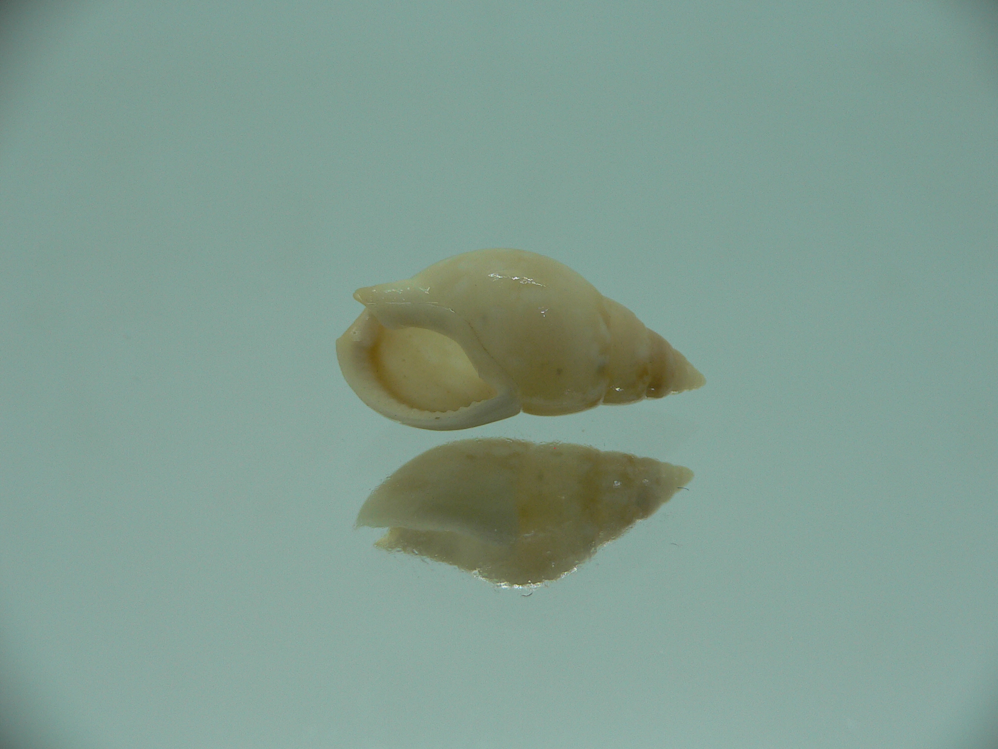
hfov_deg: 52.6
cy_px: 374
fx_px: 1009
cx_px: 499
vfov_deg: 40.7
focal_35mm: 35
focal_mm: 4.6
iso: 80
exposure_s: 1/80
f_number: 2.8
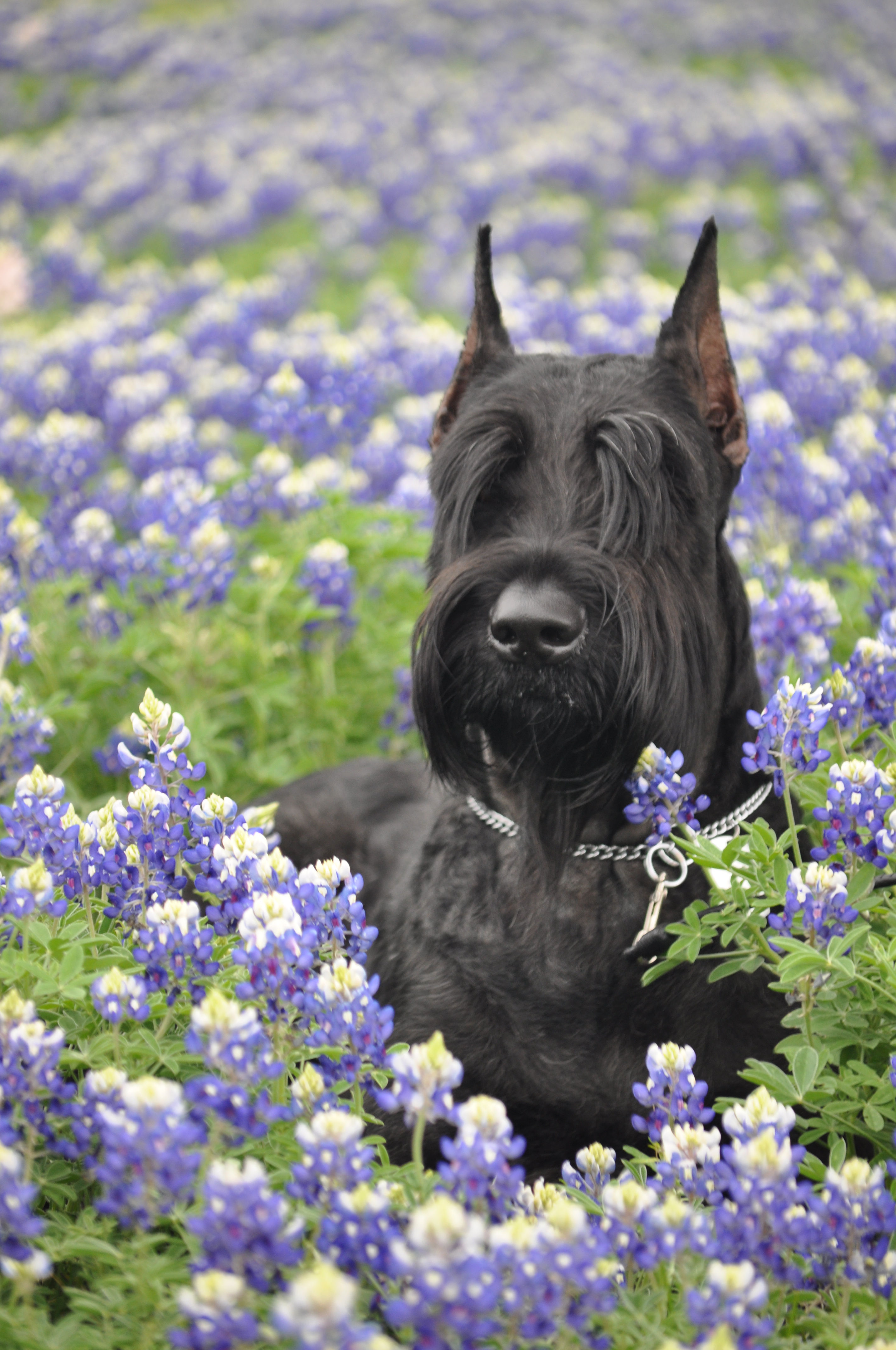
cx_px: 448
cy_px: 675
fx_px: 5895
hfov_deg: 8.7
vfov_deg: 13.1
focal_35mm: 158
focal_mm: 105
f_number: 5
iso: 400
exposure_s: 1/100
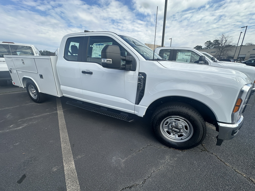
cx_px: 128
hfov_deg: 102.1
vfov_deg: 85.7
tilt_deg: -17.8
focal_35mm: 14
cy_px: 96
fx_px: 103
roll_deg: +1.0
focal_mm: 2.22
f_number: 2.2
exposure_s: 1/1233
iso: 40
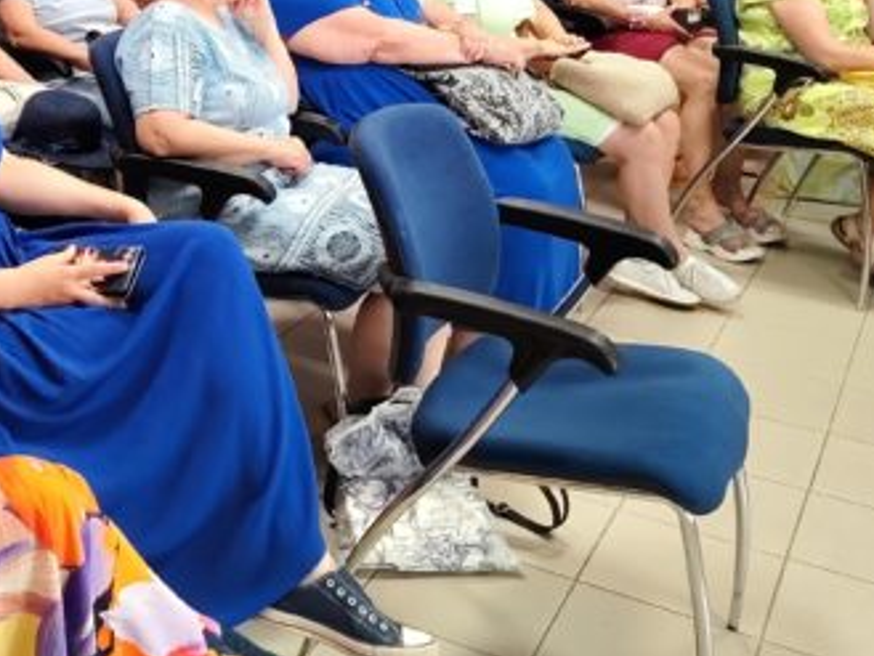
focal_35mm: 56
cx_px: 149
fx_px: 1414
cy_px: 61
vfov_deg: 25.3
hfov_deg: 33.2
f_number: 1.75
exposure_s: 1/33.3
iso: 522
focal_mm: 5.25
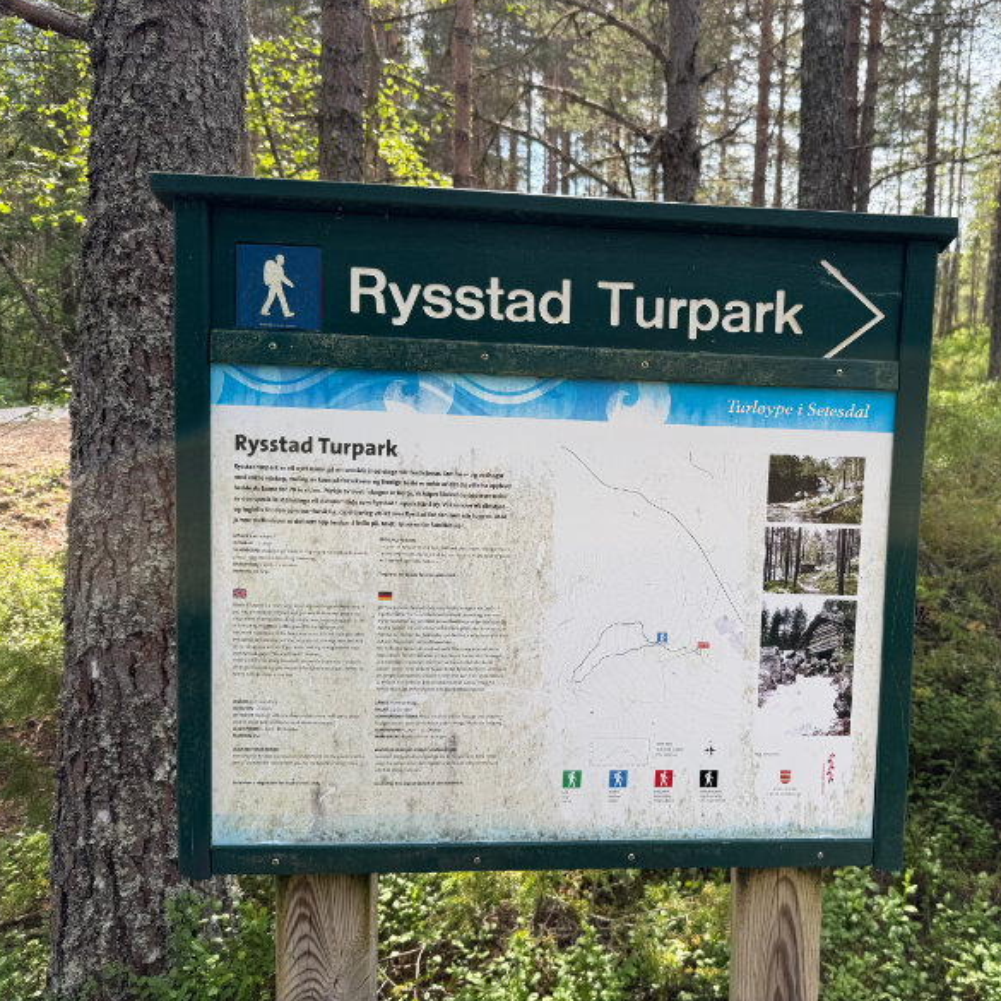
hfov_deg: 54.4
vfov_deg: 55.6
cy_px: 489
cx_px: 672
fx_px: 949
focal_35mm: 29
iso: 80
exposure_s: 1/708
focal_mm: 6.8
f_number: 1.8
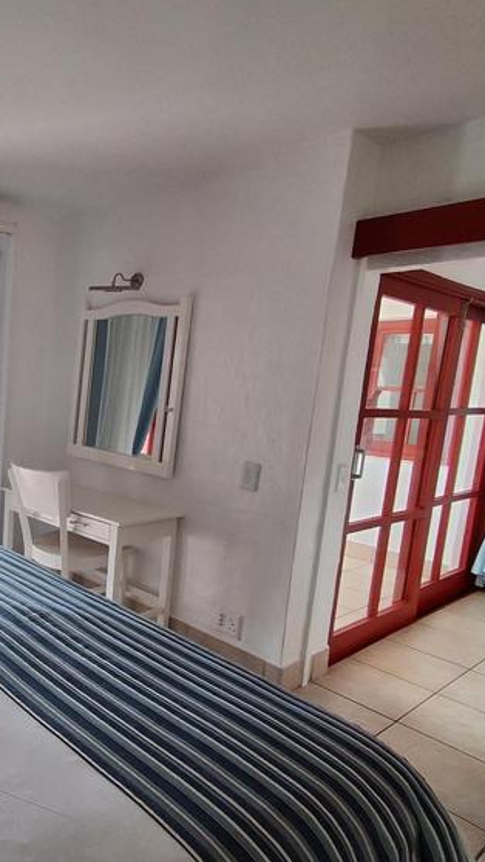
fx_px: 571
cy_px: 439
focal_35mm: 25
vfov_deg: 74.0
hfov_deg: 39.8
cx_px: -12
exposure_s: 1/50
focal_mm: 1.64
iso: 160
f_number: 2.2
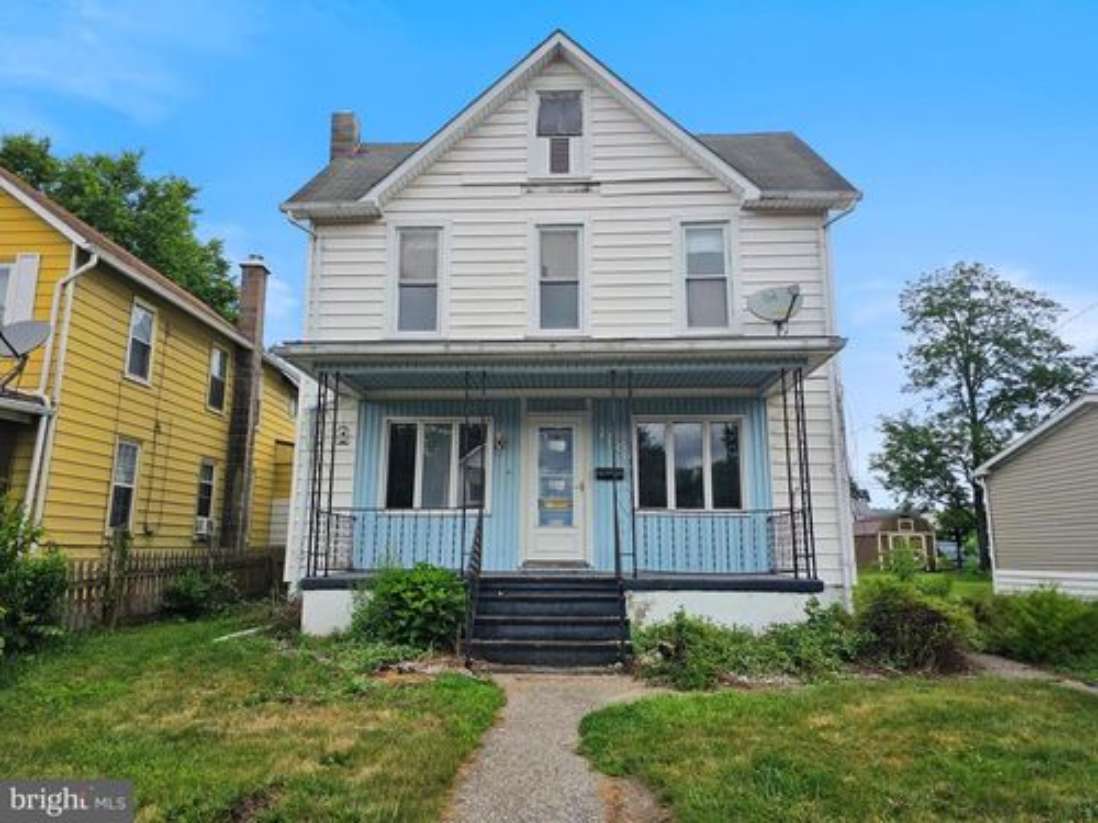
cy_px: 412
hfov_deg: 73.9
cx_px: 549
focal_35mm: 23
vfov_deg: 58.9
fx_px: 730
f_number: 1.7
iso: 10
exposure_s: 1/384
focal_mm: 6.3
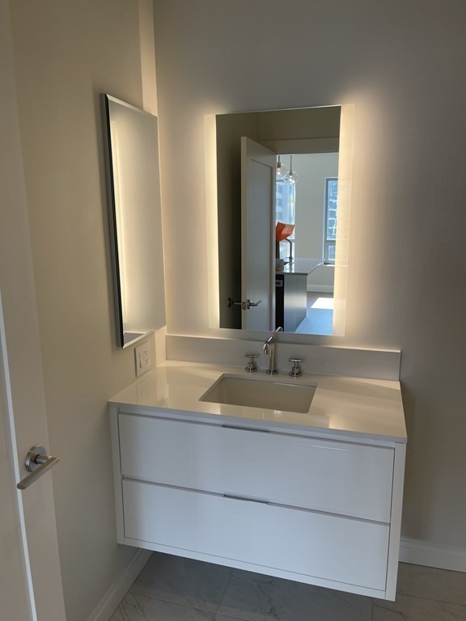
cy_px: 310
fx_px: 467
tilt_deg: -13.4
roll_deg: +1.3
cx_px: 233
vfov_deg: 67.3
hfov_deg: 53.1
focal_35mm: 26
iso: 32
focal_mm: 5.1
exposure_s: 1/133
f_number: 1.6
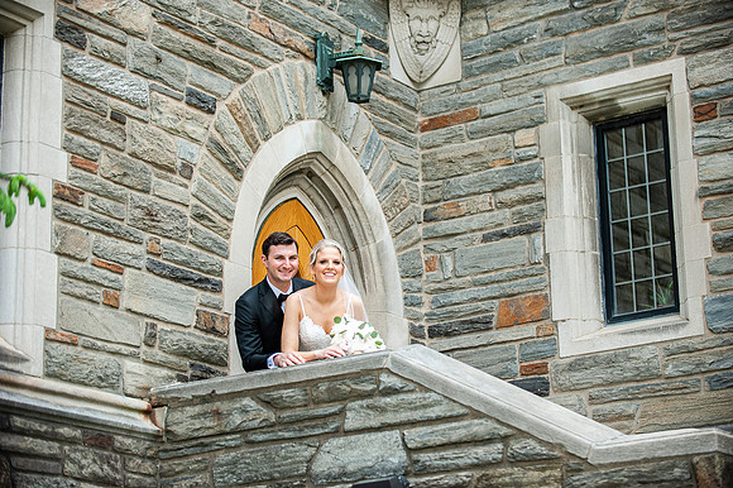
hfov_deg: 22.6
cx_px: 366
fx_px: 1831
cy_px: 244
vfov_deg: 15.2
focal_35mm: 90
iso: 1600
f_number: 2.8
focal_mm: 90
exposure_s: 1/1600
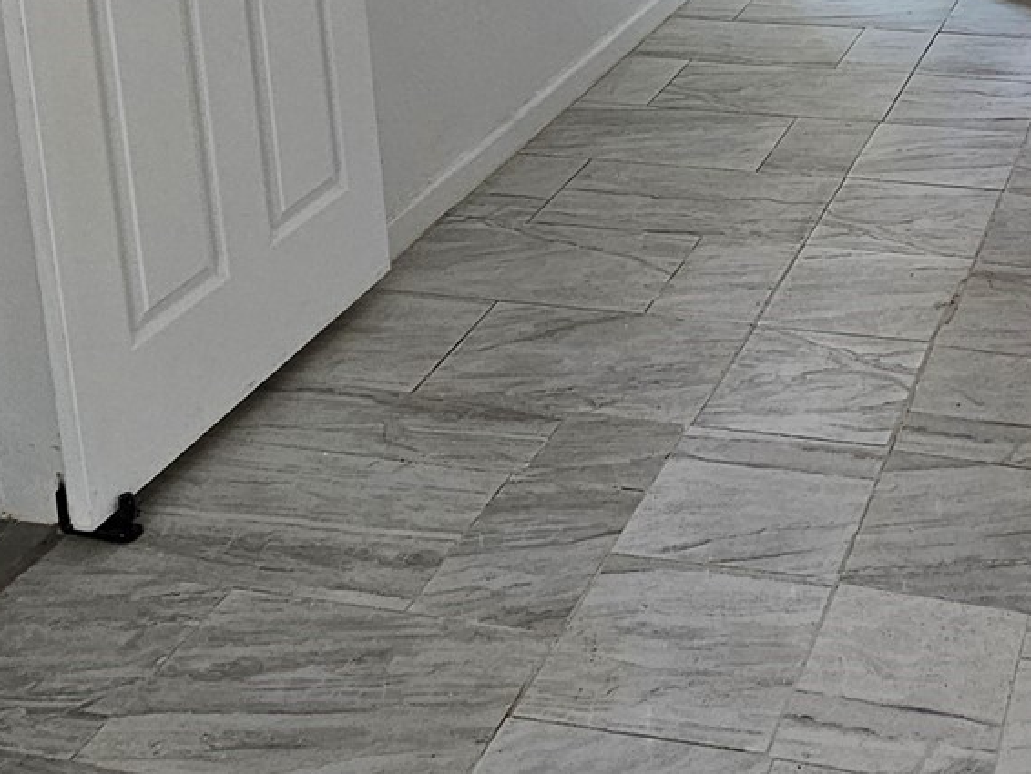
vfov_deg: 25.9
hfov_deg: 37.2
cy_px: -259
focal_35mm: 47
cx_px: 967
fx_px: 1400
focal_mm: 2.2
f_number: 2.2
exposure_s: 1/60
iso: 100
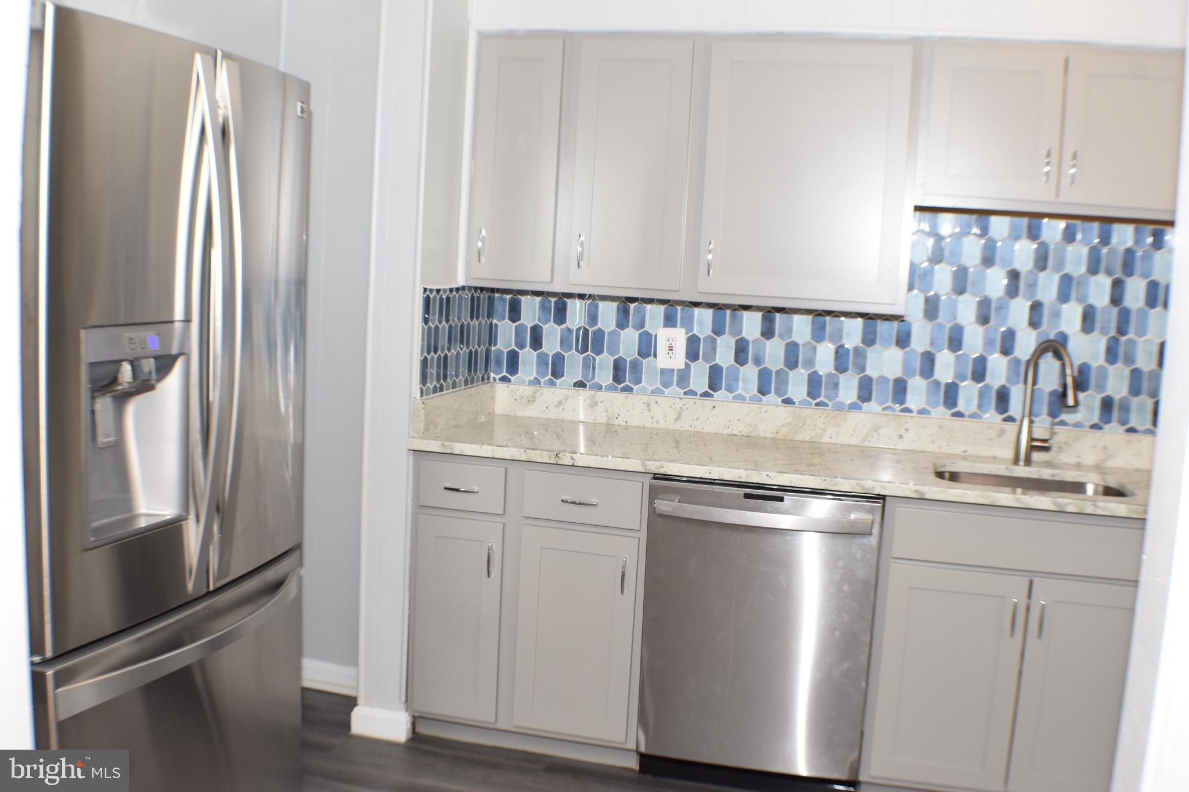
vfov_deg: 28.9
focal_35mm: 46
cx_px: 594
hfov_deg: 42.3
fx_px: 1536
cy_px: 396
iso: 640
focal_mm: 31
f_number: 6.3
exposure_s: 1/60
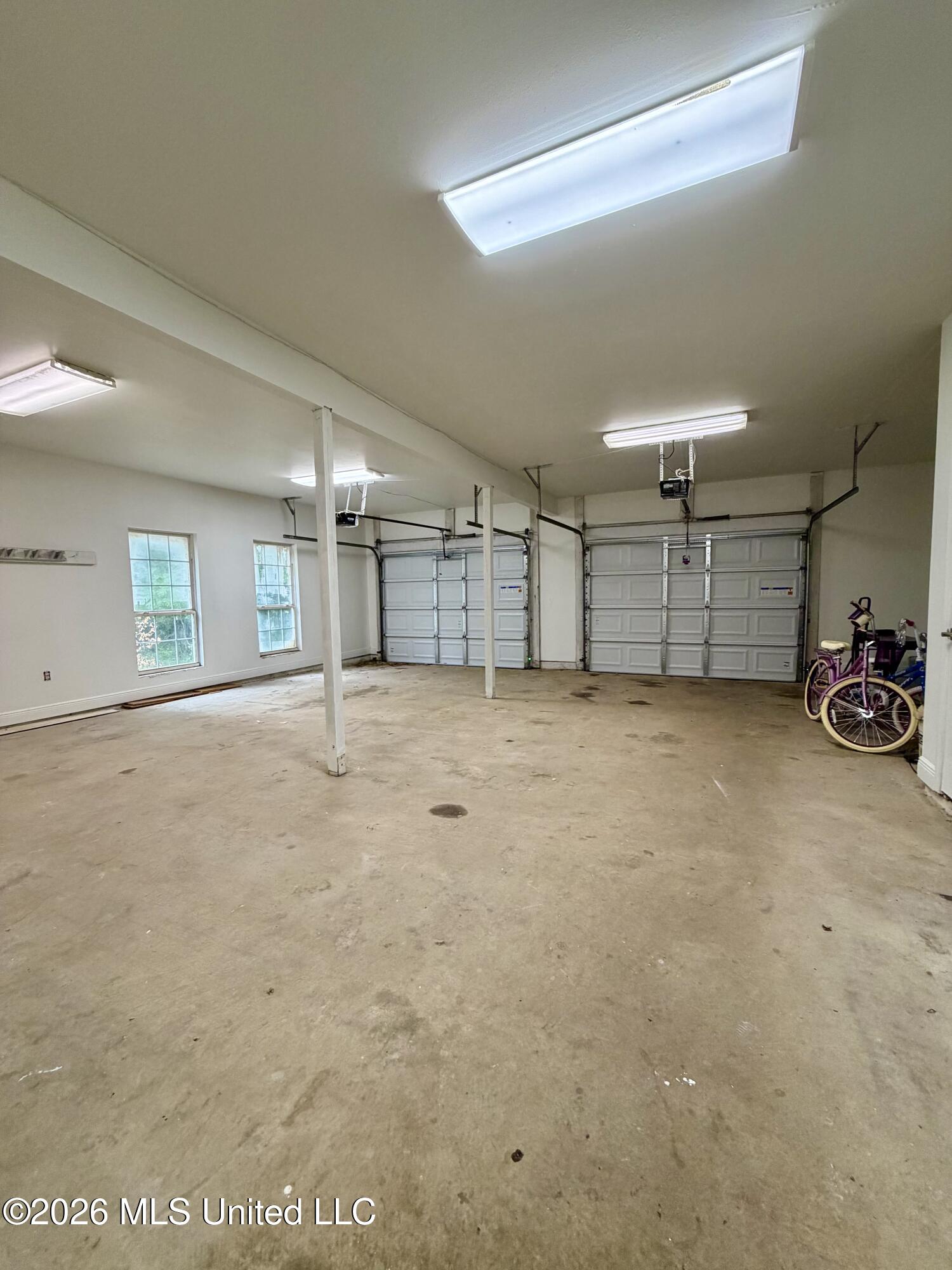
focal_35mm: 14
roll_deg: +1.3
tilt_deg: -4.0
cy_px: 635
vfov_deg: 102.1
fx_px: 513
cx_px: 476
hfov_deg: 85.7
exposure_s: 1/120
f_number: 2.2
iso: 250
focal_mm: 2.22
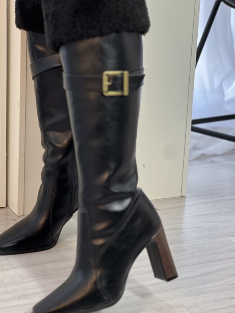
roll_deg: -2.3
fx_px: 833
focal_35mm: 92
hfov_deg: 16.1
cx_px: 109
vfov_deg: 21.3
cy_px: 151
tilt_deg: -15.8
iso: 160
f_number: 2.8
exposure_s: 1/60
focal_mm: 9
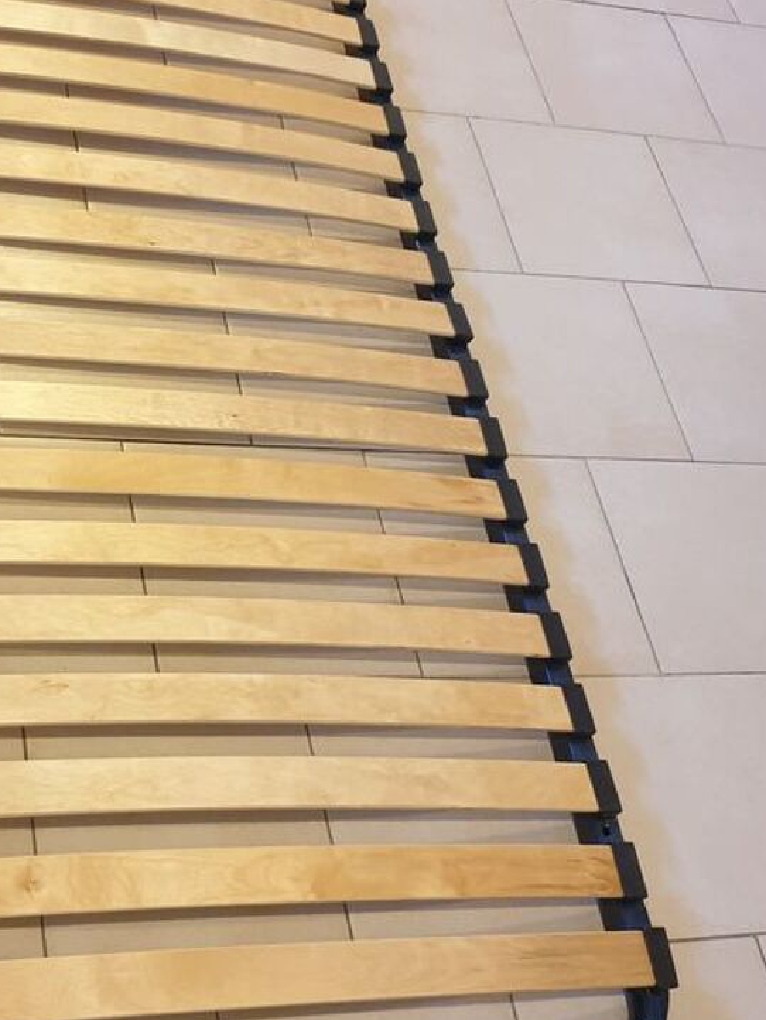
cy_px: 509
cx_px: 143
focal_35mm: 48
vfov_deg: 39.6
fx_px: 1415
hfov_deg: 29.5
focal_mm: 4.3
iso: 250
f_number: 1.5
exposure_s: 1/33
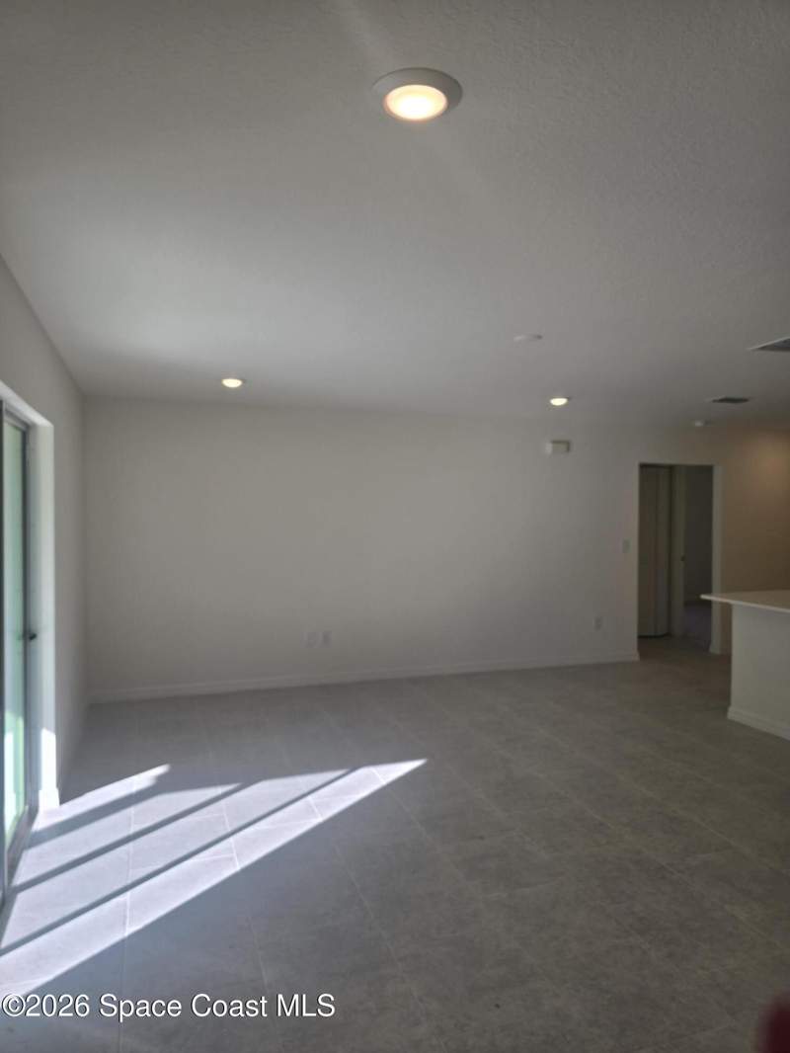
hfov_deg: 58.9
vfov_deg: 73.9
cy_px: 526
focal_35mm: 23
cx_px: 395
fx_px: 700
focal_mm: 6.3
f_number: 1.7
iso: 12
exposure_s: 1/137
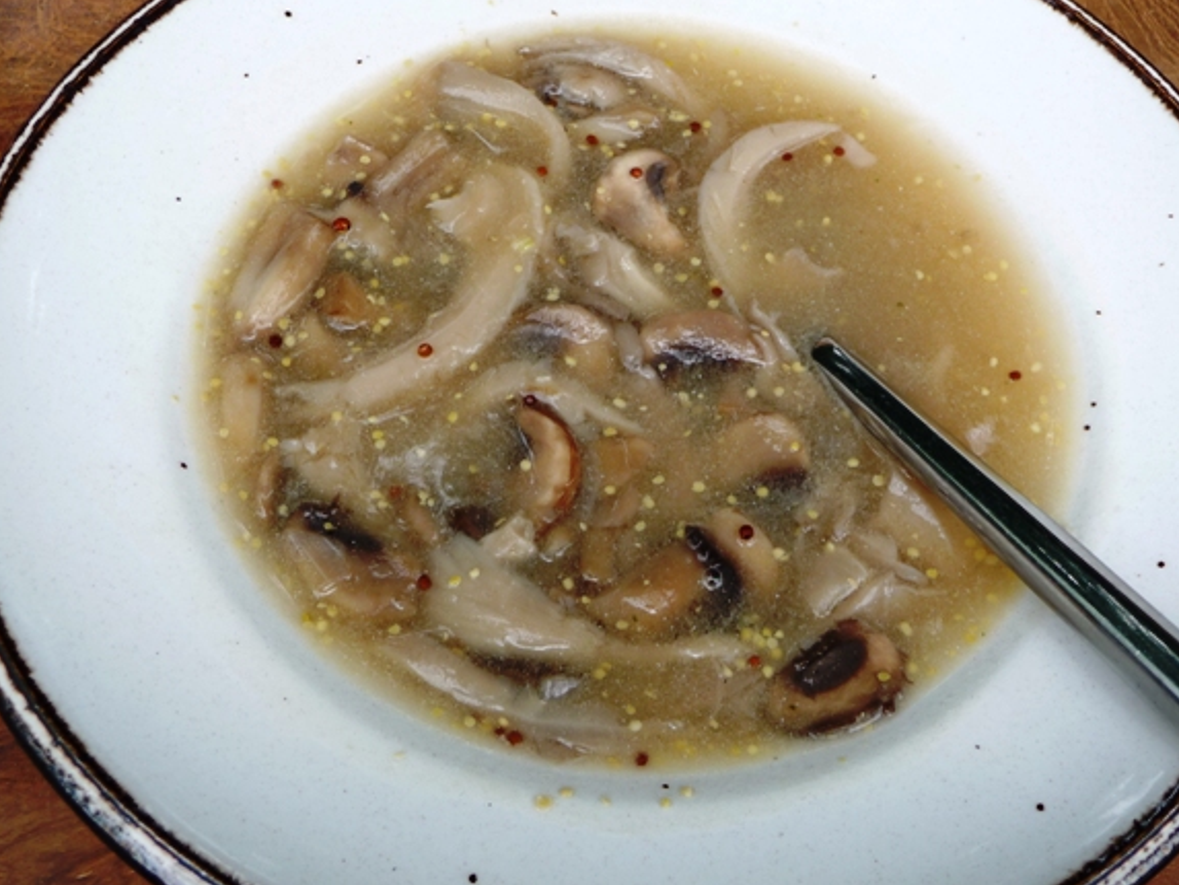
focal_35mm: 48
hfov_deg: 39.6
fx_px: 1635
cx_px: 648
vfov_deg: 30.3
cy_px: 399
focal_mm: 7.1
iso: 100
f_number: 4
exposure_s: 1/100
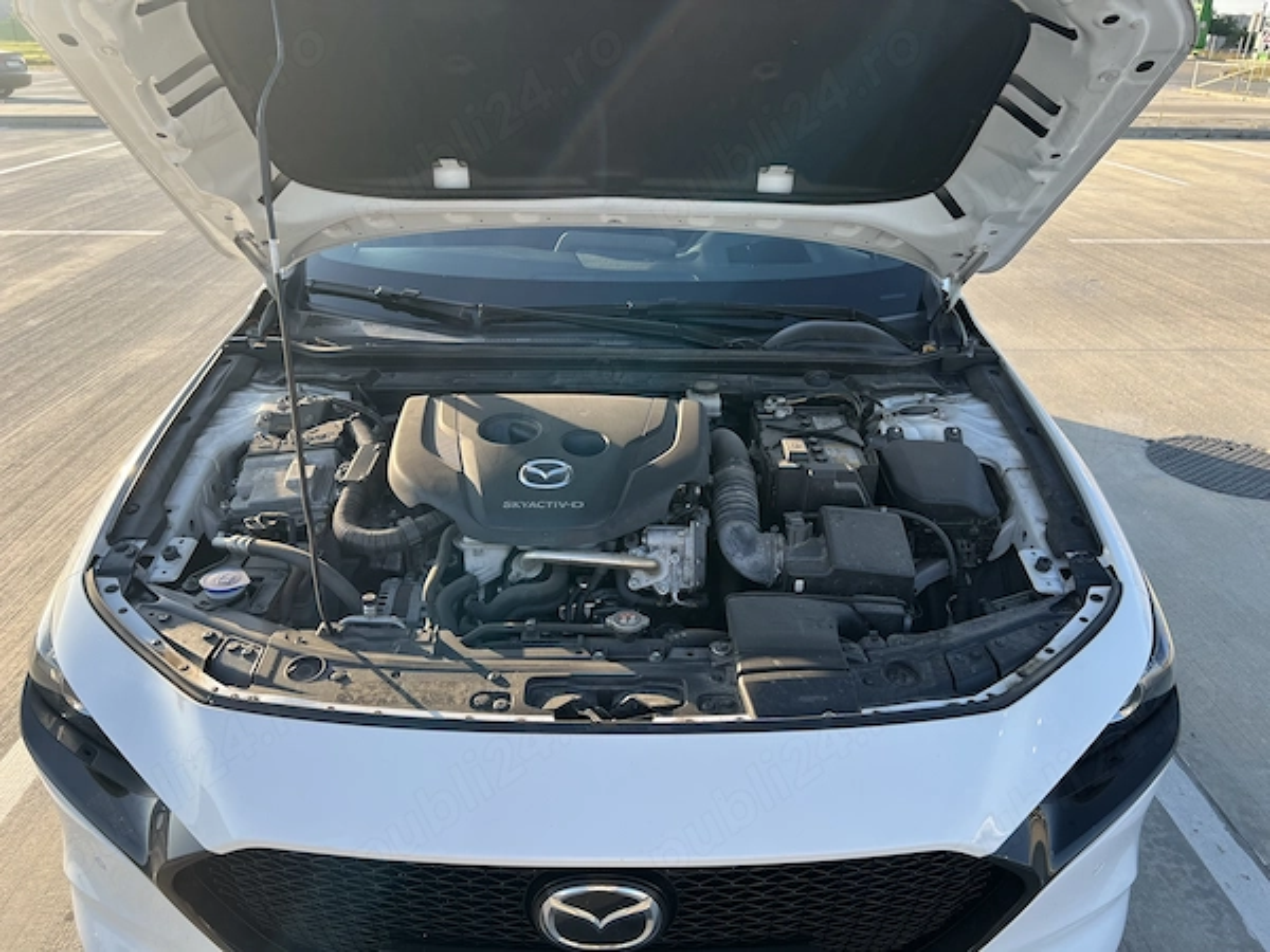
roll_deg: -1.9
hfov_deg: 67.3
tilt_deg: -24.5
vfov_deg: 53.1
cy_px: 476
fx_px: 954
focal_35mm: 26
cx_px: 635
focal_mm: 5.7
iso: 50
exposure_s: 1/763
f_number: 1.5
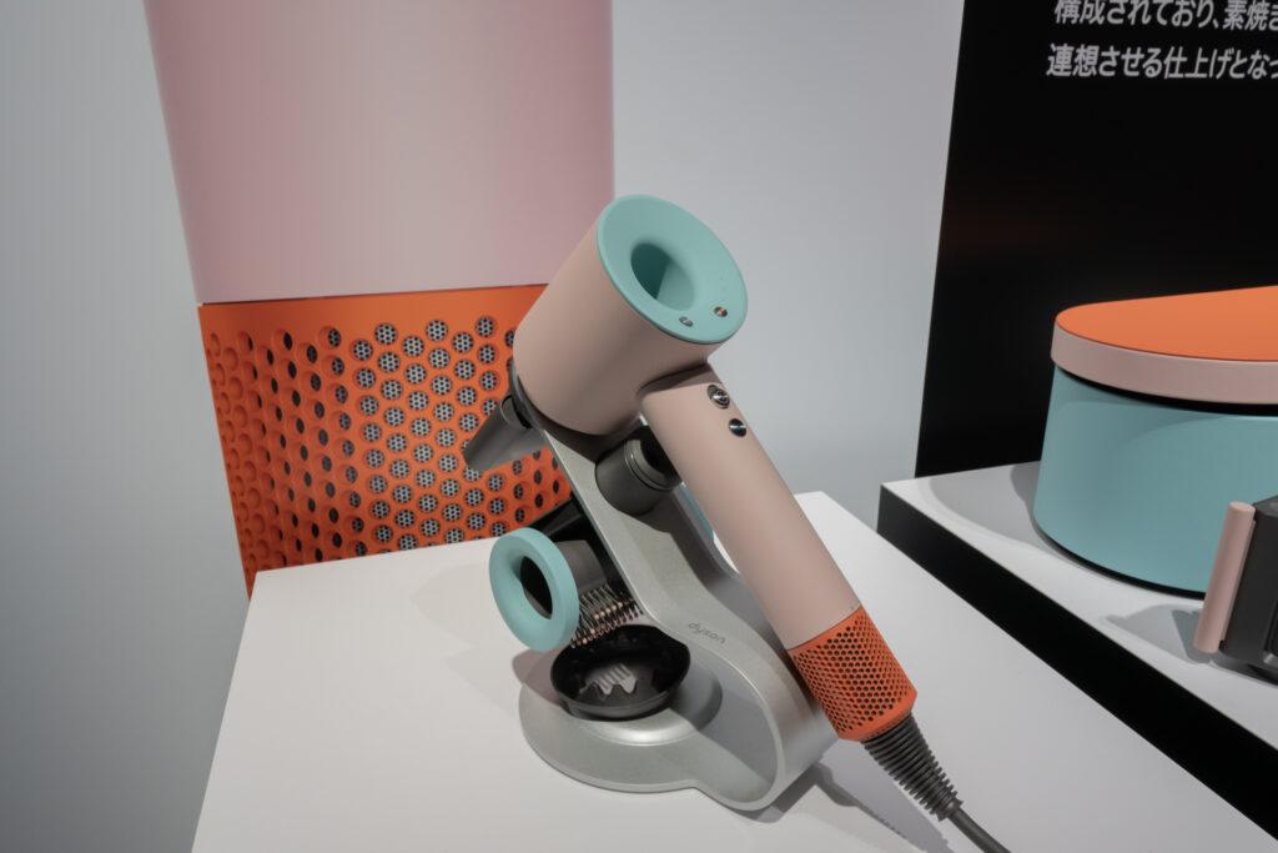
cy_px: 426
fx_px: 852
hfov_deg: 73.7
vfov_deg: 53.1
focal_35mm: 24
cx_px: 639
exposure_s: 1/60
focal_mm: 24
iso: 500
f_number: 16
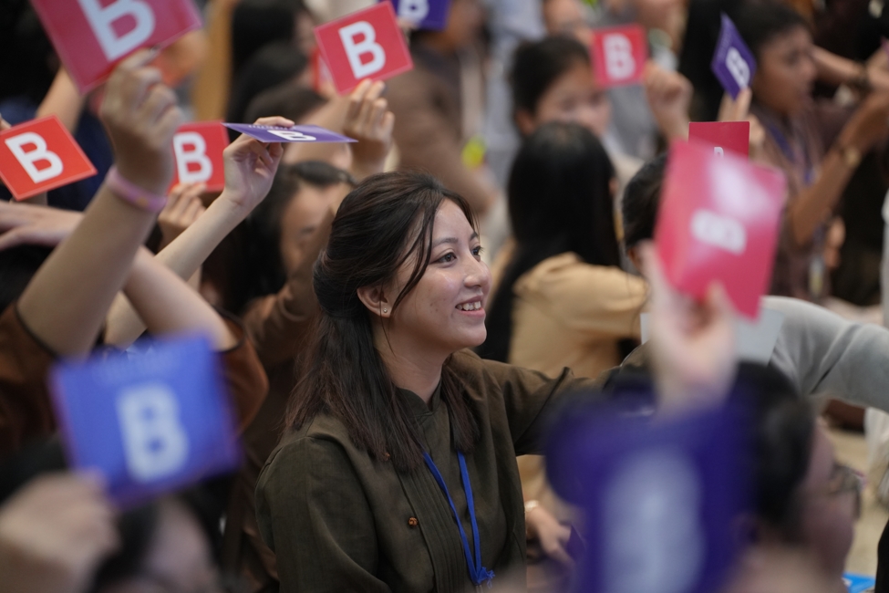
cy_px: 296
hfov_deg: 13.7
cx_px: 444
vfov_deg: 9.1
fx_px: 3704
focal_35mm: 150
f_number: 2.8
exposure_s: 1/200
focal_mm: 150
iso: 2500
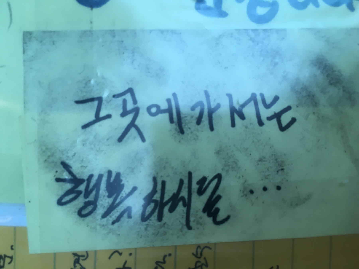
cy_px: 134
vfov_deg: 48.2
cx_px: 180
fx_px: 301
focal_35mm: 29
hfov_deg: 61.7
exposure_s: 1/40
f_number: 2.2
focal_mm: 4.15
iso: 32
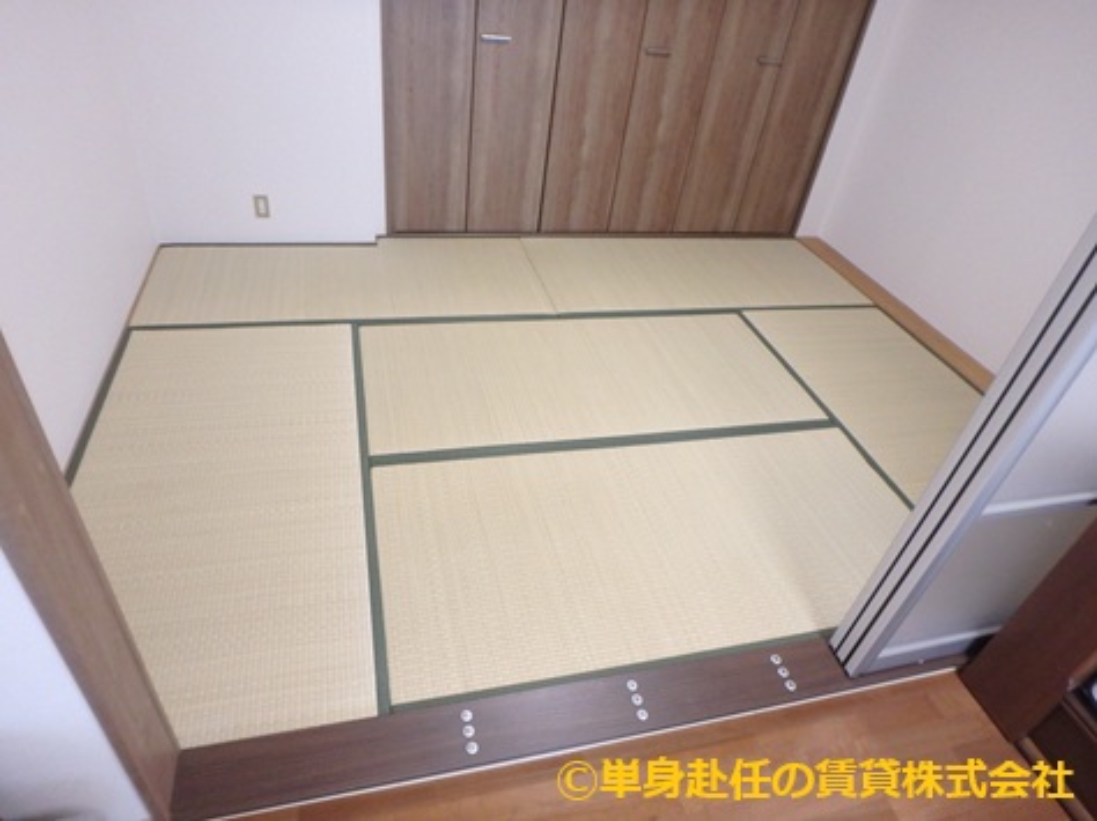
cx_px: 548
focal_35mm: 21
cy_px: 410
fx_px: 665
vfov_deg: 63.4
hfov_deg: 79.0
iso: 500
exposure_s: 1/30
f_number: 3.5
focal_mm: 3.7
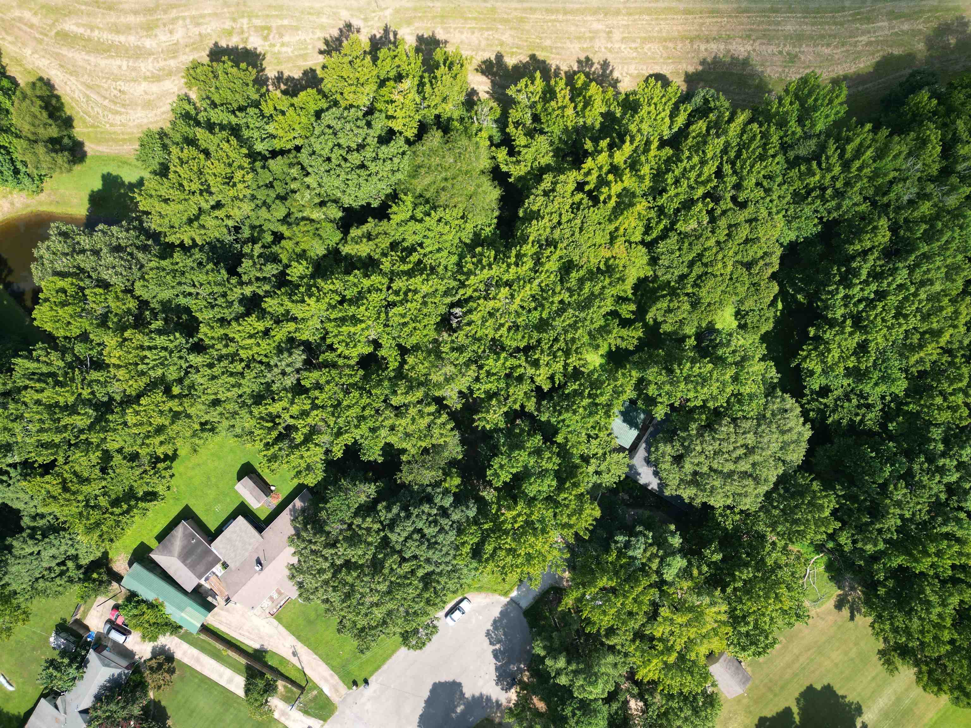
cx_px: 486
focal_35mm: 24
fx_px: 673
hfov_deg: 71.6
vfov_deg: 56.8
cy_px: 364
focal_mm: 6.72
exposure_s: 1/1250
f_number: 1.7
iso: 120
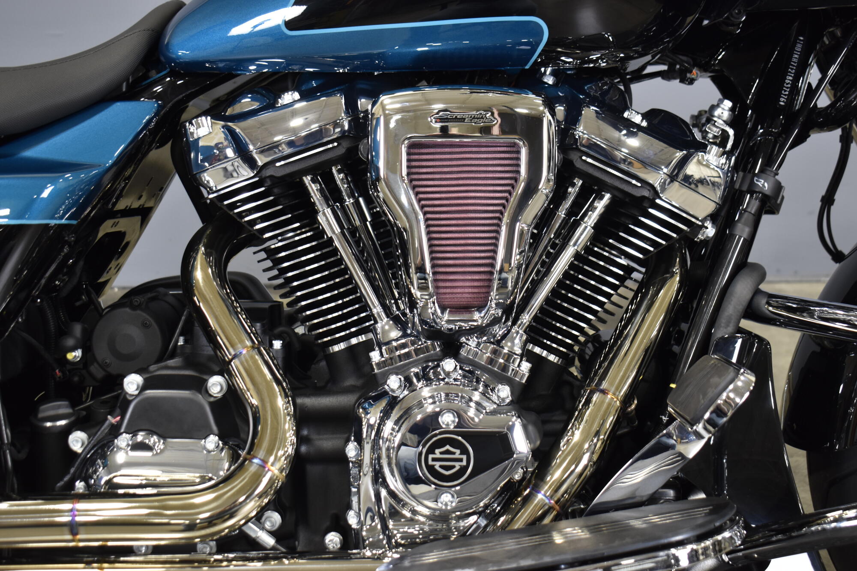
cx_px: 428
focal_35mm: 51
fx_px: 1214
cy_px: 286
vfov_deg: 26.5
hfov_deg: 38.9
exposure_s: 1/13
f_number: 4.5
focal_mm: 34
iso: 400
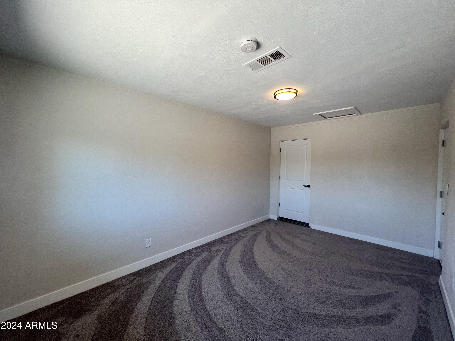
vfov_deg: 89.9
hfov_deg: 106.2
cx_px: 228
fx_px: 171
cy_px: 170
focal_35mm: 13
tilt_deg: -3.4
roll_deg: -0.1
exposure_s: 1/120
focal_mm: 1.57
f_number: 1.8
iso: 80
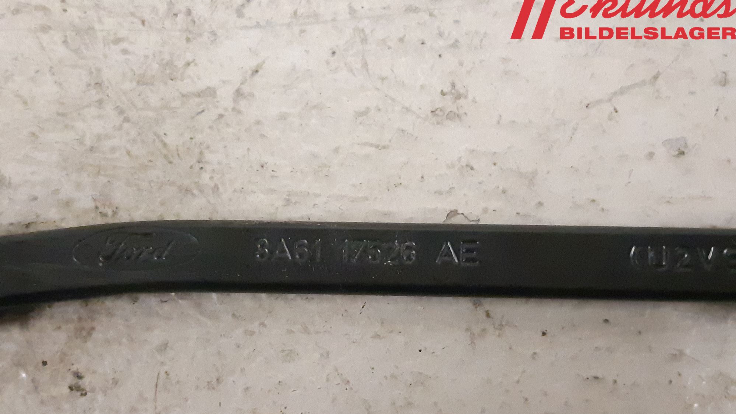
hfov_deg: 66.1
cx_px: 360
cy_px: 259
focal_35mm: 29
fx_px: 566
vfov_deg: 39.9
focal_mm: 3.93
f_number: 1.7
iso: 800
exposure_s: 1/100
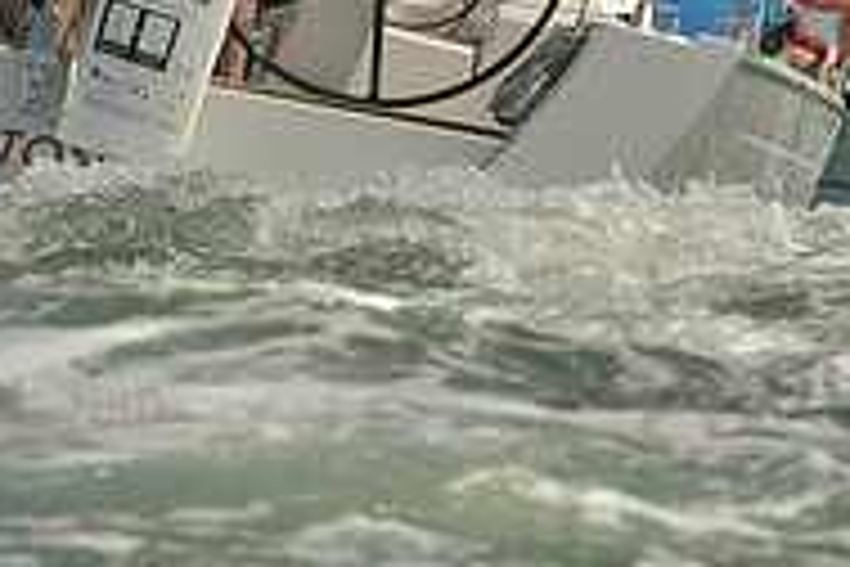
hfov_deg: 3.4
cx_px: 400
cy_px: -290
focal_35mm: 615
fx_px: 14520
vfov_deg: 2.2
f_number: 8
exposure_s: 1/1600
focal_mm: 200
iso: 280
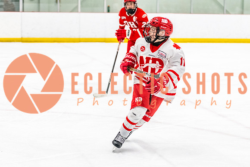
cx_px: 137
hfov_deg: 18.4
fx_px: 771
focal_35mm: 111
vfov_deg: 12.3
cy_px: 111
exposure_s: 1/800
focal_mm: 82
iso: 4000
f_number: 2.8
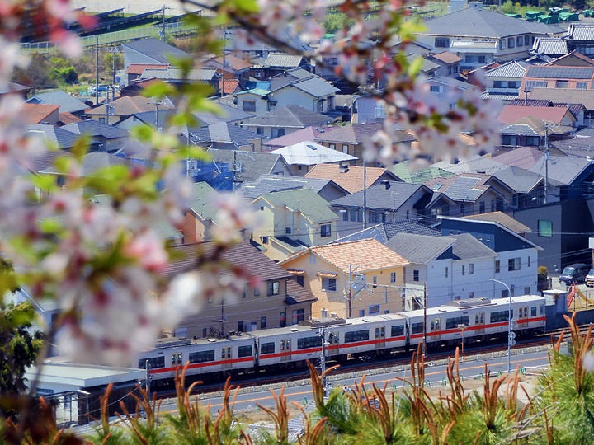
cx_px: 297
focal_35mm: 225
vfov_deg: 6.6
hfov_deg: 8.8
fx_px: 3861
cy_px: 222
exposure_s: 1/400
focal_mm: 40.1
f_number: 5.6
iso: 100
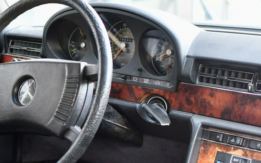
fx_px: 669
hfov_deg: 21.9
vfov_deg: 13.9
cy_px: 65
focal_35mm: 94
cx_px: 62
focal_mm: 35
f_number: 2.8
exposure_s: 1/125
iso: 800
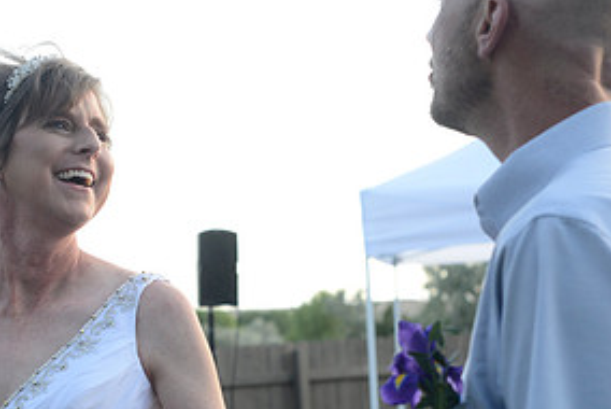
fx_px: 1733
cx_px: 123
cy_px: 343
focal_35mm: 102
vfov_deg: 13.4
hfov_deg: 19.8
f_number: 5
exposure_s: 1/250
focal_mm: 50
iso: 400
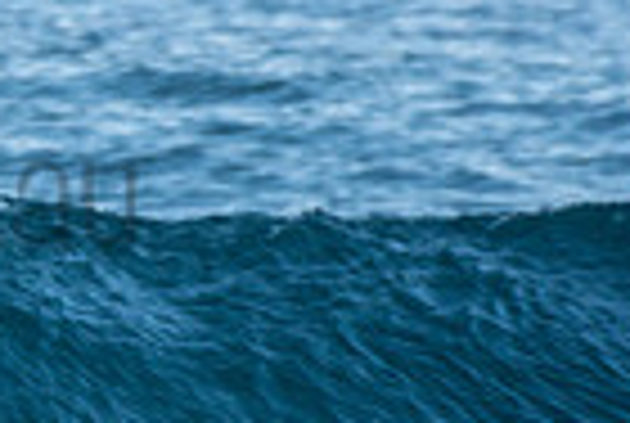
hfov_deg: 0.7
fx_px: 54435
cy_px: 142
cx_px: -338
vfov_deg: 0.4
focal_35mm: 3104
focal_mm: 500
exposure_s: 1/400
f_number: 5.6
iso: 280
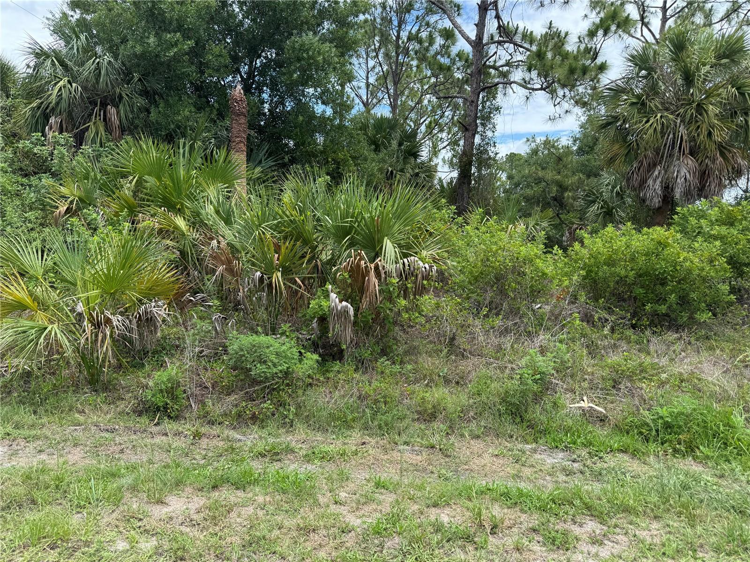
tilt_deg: -4.7
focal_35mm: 24
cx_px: 375
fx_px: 520
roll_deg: -2.0
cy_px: 281
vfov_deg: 56.8
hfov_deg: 71.6
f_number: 1.78
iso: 80
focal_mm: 6.76
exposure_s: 1/1456
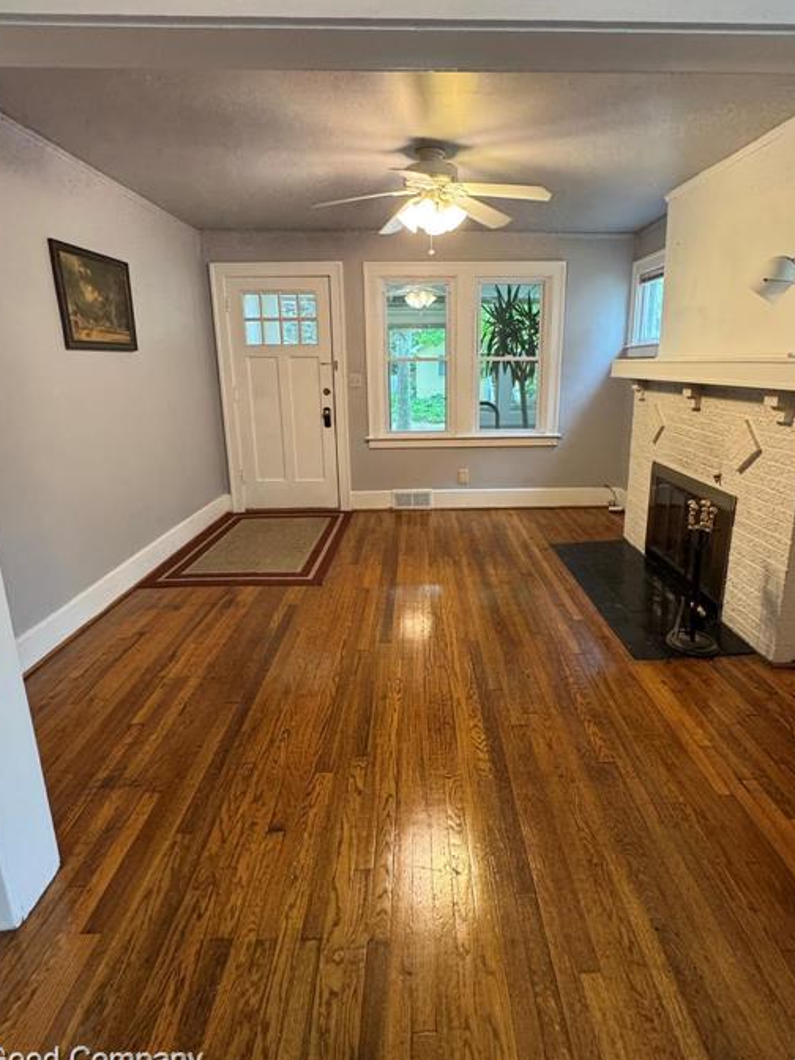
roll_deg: -0.7
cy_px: 476
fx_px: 490
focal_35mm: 16
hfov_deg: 77.9
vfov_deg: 94.2
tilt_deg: -12.8
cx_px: 432
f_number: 2.2
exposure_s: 1/60
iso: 320
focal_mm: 2.22
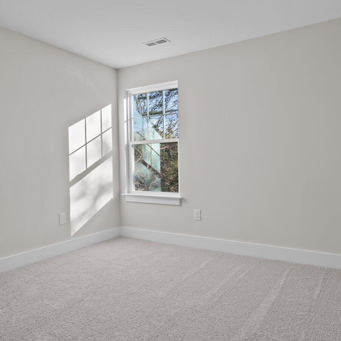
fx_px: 301
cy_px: 170
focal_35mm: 27
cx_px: 154
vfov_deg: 59.1
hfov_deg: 59.0
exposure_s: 1/6
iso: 200
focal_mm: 14
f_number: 7.1
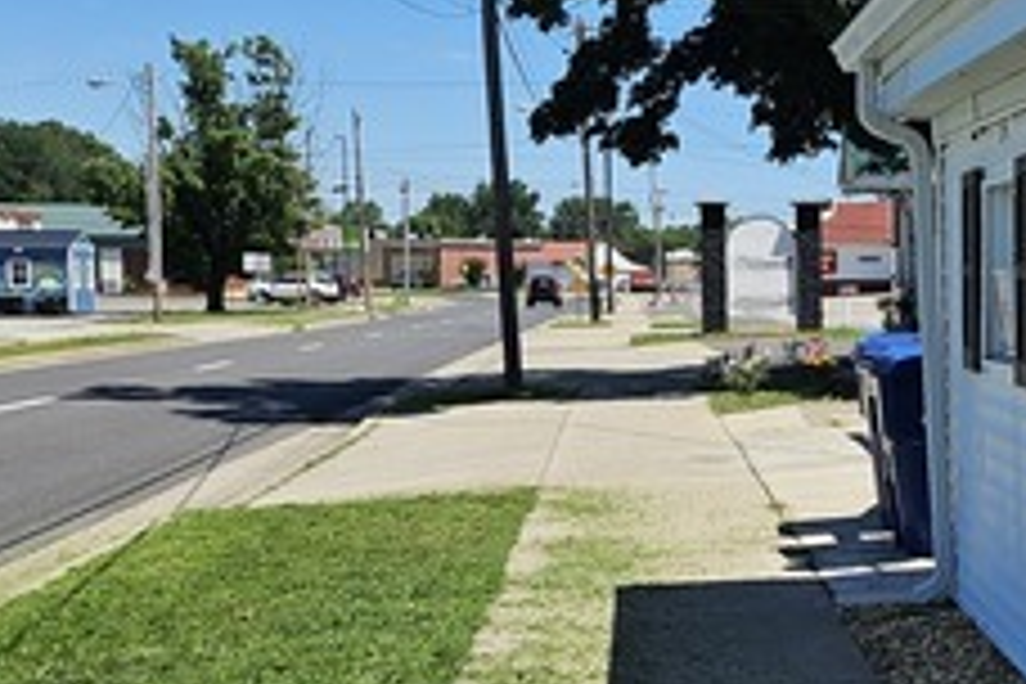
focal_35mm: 73
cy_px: 428
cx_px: 983
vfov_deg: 18.6
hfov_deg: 26.5
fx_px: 2080
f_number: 1.8
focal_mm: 5
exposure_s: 1/3999
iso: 50
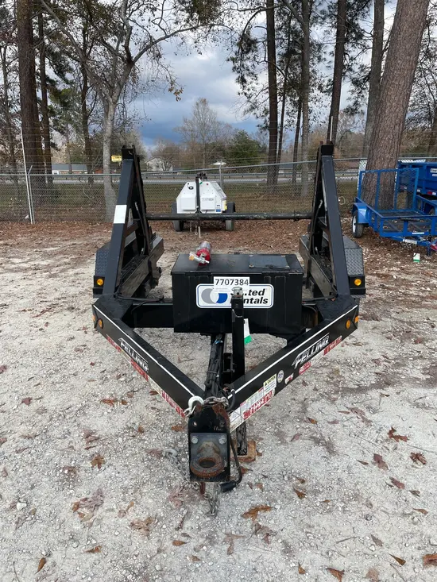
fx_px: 438
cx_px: 218
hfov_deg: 53.1
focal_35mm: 26
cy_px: 291
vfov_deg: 67.3
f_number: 1.6
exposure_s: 1/1742
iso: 32
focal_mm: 4.2
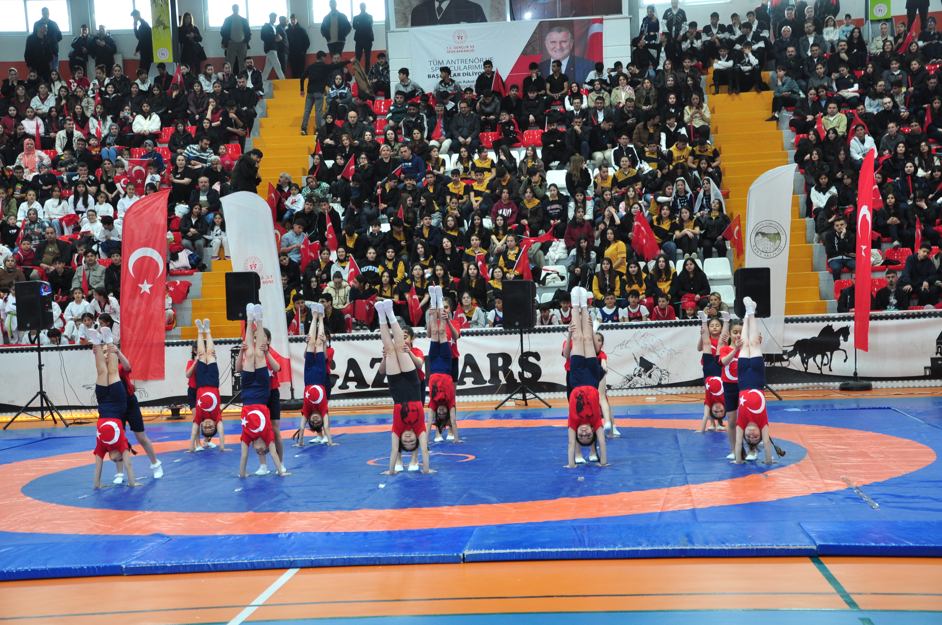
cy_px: 312
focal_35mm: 60
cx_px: 471
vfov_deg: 22.6
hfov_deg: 33.4
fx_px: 1568
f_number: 4.2
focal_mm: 40
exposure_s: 1/40
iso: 400
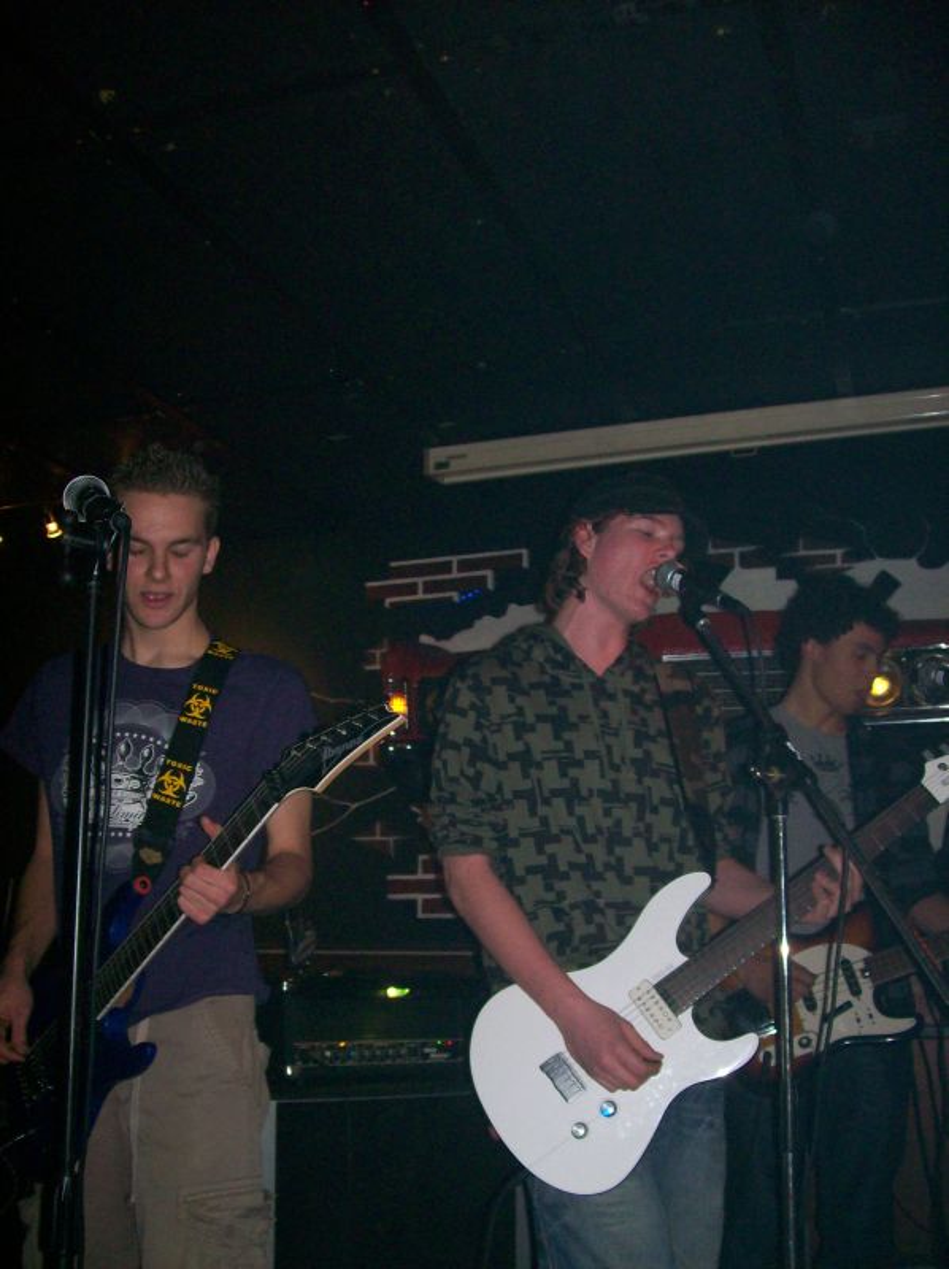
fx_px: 1319
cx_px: 474
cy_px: 634
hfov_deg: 39.6
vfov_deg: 51.4
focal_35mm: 36
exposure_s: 1/64
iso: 140
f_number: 2.7
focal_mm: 6
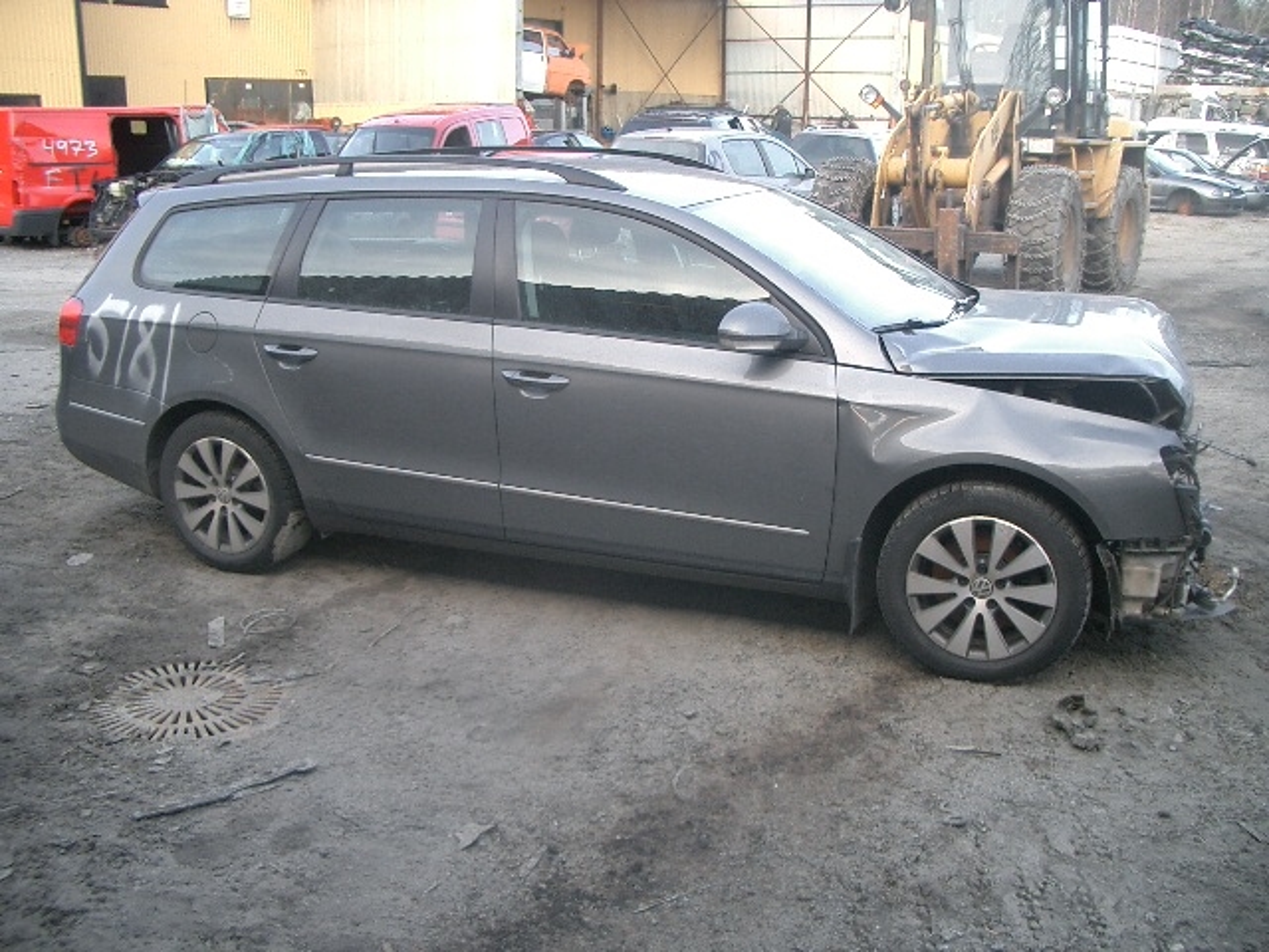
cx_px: 634
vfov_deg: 40.7
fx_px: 1283
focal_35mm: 35
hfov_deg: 52.6
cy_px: 476
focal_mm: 5.8
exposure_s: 1/50
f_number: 2.6
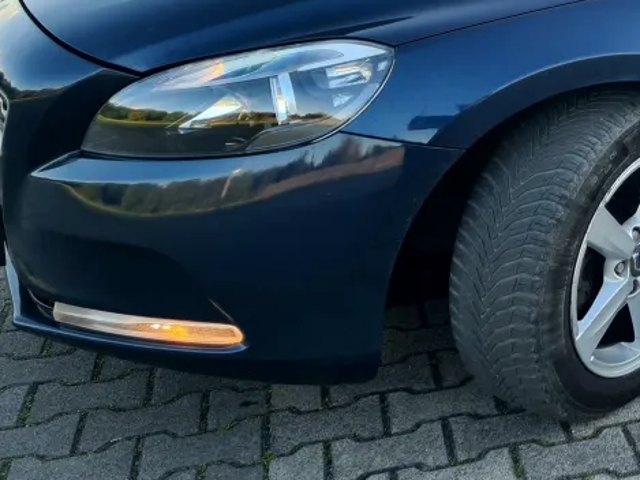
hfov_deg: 23.6
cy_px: 95
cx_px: 868
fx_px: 1313
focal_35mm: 71
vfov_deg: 20.5
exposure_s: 1/185
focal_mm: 5.4
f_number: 1.8
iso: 50
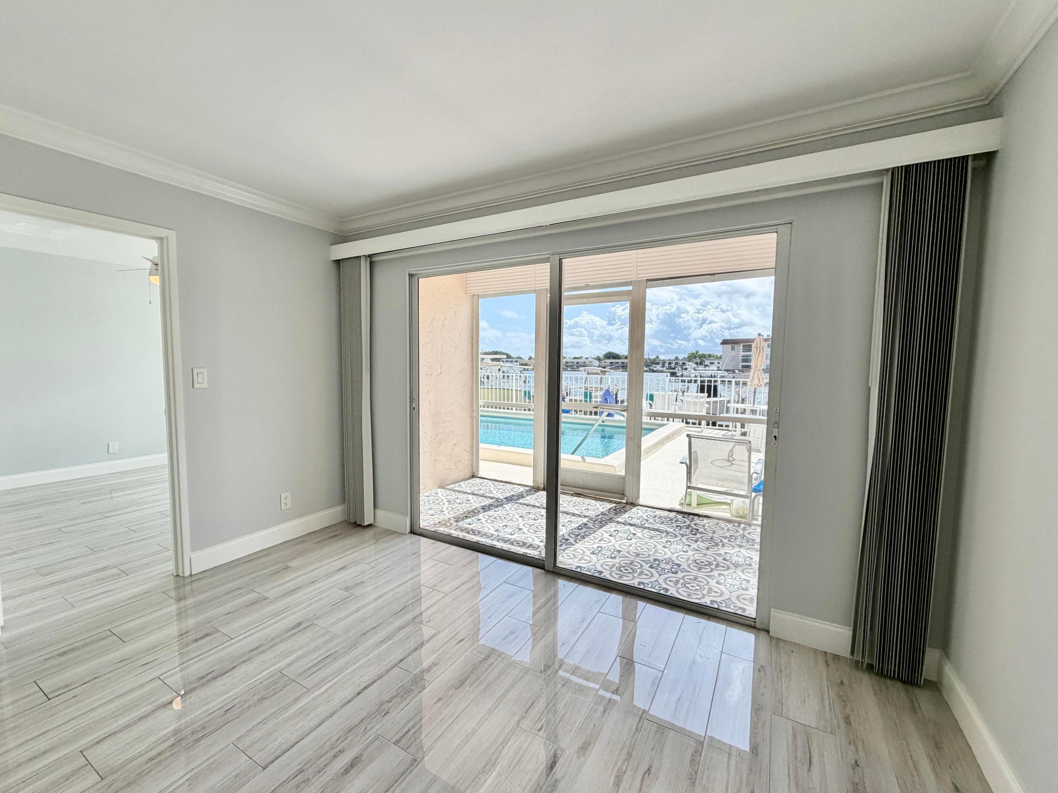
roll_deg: +0.2
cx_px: 507
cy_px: 401
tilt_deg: -4.0
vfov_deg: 81.7
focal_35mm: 15
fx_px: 458
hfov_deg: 98.1
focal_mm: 2.22
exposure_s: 1/413
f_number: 2.2
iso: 64
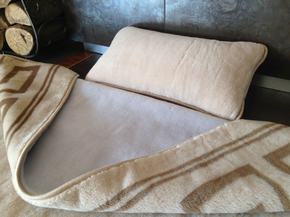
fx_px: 276
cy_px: 108
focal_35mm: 33
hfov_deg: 55.4
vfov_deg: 42.9
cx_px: 145
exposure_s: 1/30
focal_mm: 4.12
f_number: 2.4
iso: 50
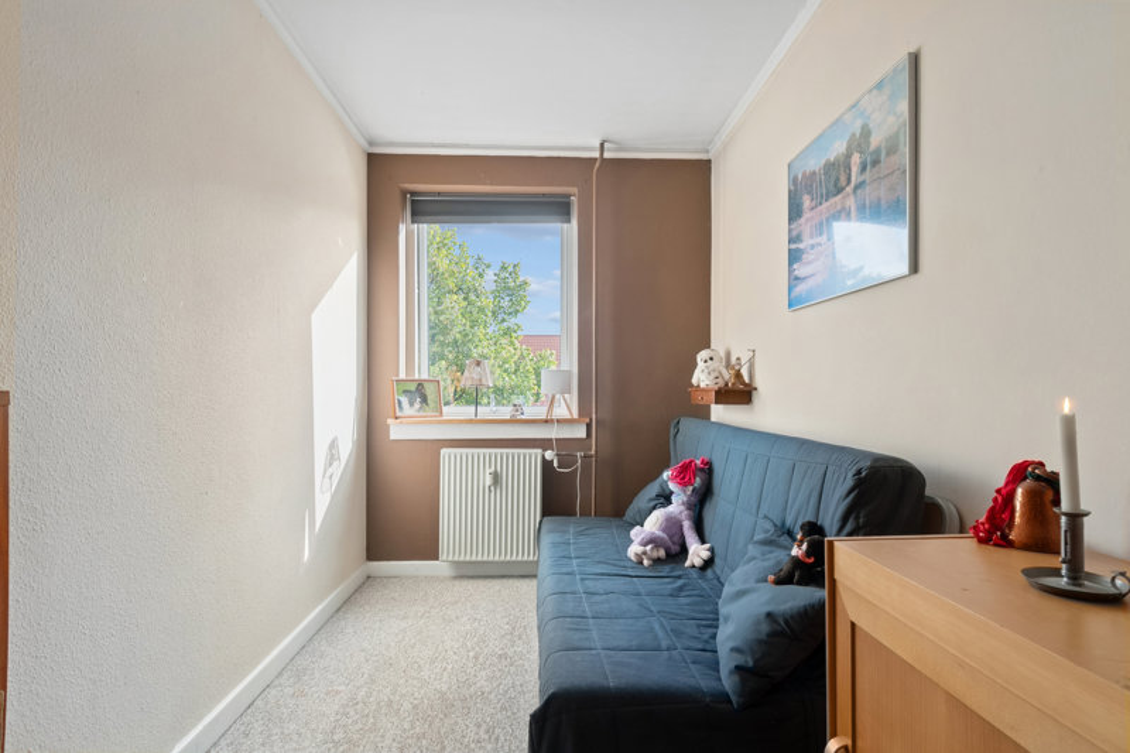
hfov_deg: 90.0
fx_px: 565
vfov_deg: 67.4
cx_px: 565
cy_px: 376
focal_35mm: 18
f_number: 10
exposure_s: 1/6
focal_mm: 12
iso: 320
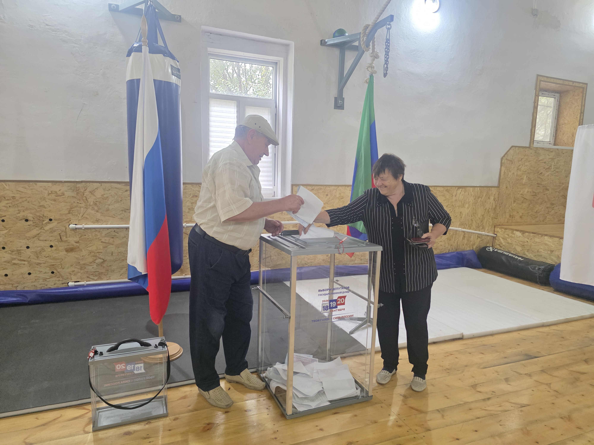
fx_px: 395
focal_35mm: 23
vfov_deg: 58.9
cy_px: 222
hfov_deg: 73.9
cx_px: 297
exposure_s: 1/120
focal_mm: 6.3
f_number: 1.7
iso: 800
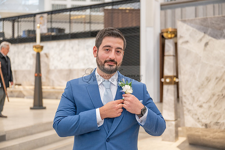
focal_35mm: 44
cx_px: 112
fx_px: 275
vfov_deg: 30.5
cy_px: 75
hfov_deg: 44.5
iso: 800
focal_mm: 44
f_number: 2.8
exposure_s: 1/160
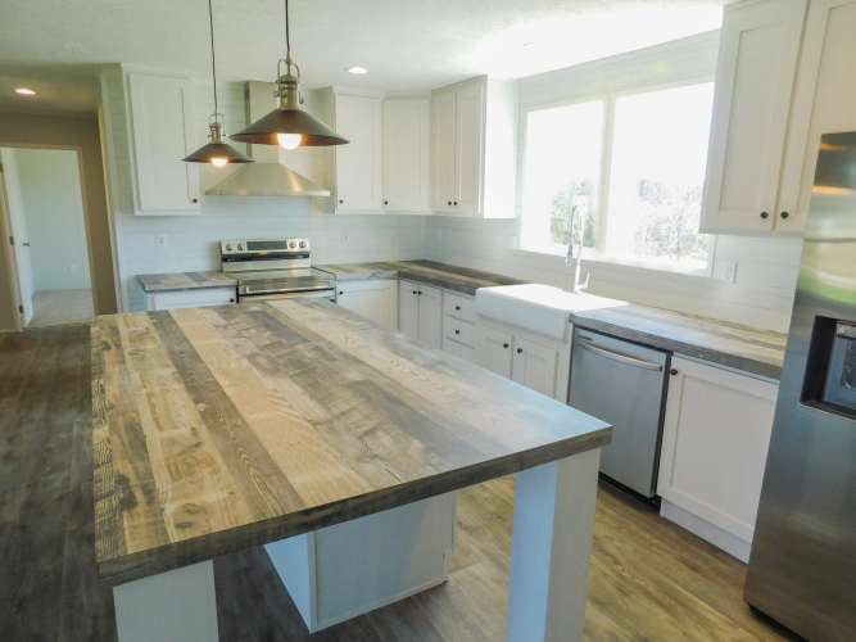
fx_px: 569
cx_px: 428
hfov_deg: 73.9
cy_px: 321
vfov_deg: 58.9
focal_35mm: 23
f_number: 3
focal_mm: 4
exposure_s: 1/100
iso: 125
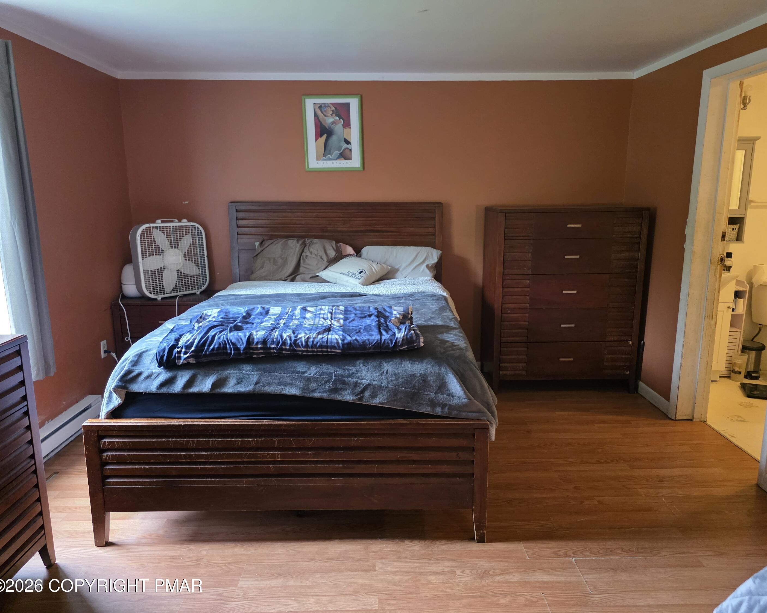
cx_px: 401
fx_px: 545
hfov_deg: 70.2
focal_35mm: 24
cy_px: 307
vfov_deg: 58.8
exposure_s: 1/120
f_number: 1.7
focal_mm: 6.3
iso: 1250
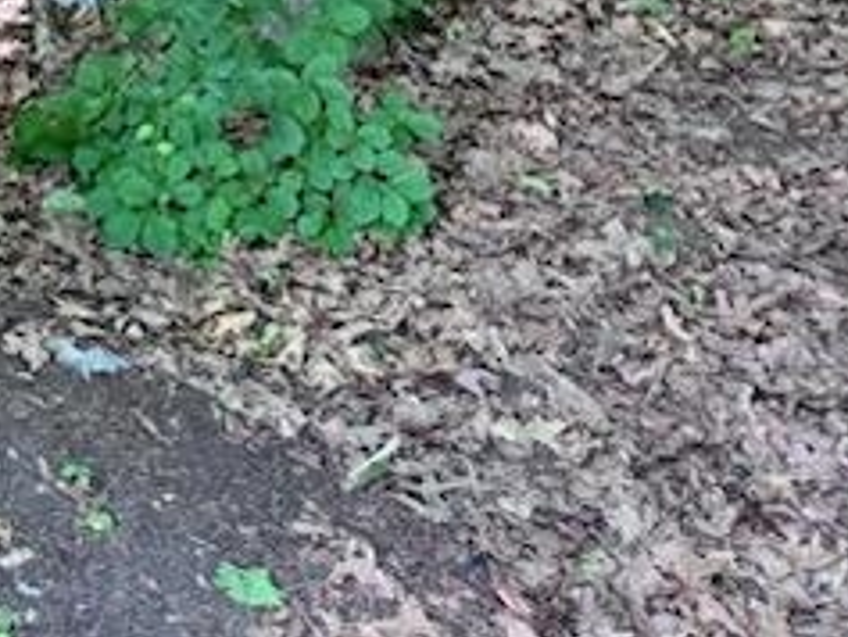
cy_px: -433
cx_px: -129
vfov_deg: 16.0
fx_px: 1985
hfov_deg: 22.5
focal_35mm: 81
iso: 200
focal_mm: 6.76
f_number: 1.78
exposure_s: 1/121
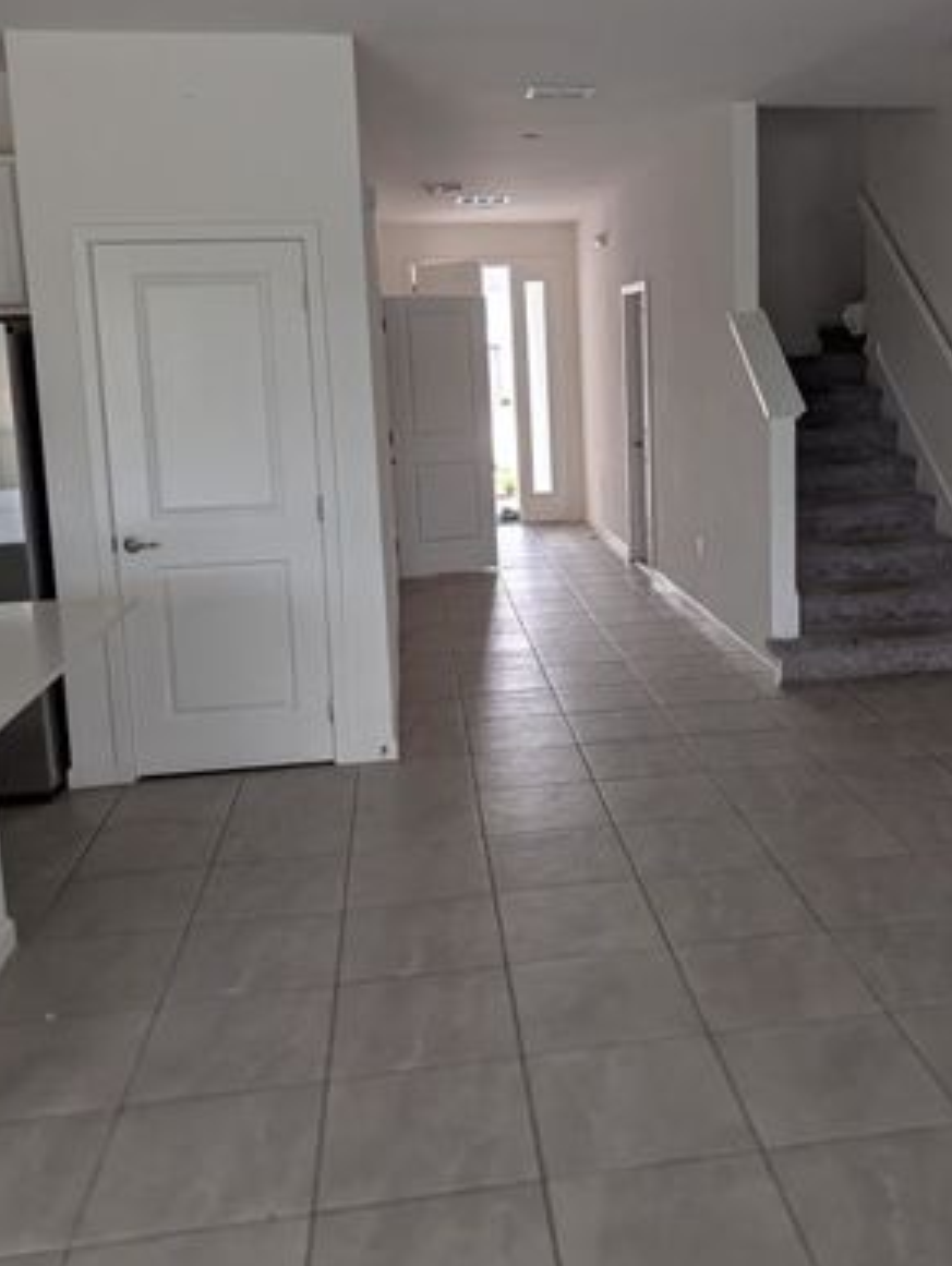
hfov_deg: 42.5
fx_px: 1208
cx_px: 622
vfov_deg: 55.0
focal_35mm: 33
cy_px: 523
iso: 293
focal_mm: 6.9
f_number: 1.68
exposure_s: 1/999
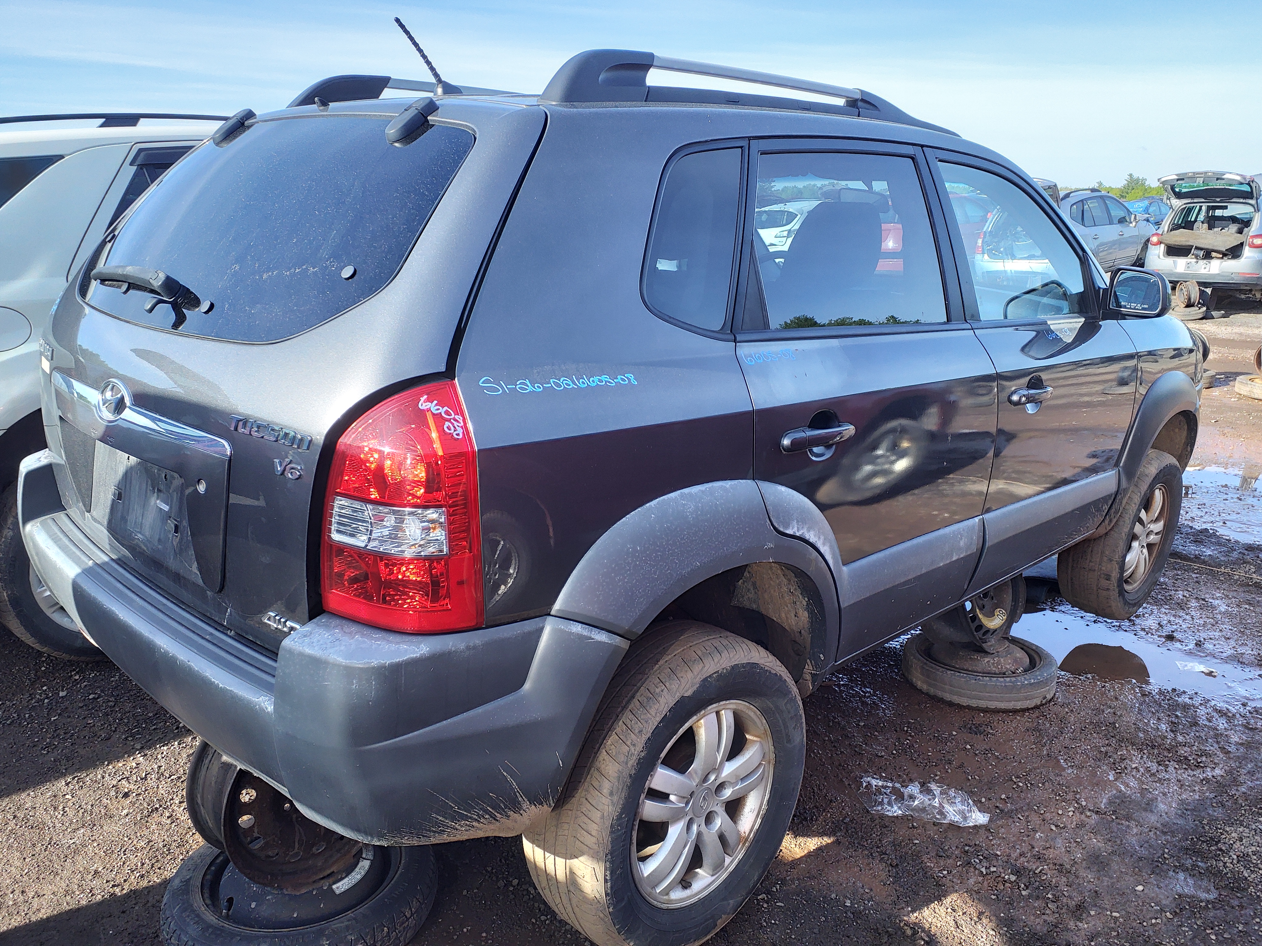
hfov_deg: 67.3
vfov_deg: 53.1
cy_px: 473
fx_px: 948
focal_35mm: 26
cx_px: 631
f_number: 1.9
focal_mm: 3.58
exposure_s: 1/141
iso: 40
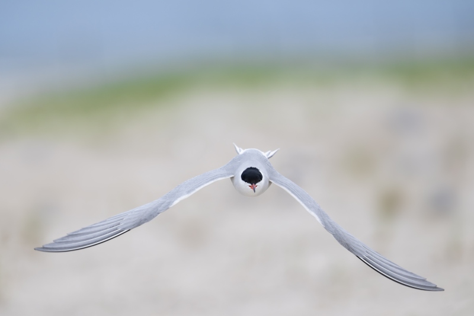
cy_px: 158
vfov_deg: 3.3
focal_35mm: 420
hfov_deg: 4.9
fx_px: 5529
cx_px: 237
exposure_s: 1/3200
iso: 2000
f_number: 4
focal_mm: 420
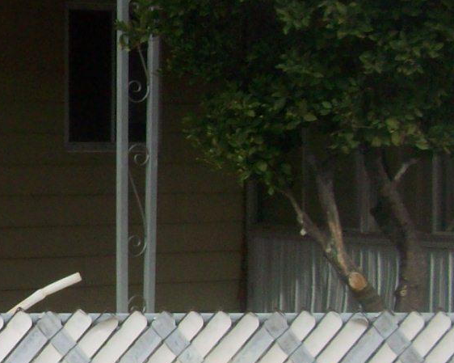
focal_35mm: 121
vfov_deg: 12.7
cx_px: -281
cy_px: 154
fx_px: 1625
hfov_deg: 14.5
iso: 64
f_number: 5.5
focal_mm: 5.7
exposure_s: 1/280
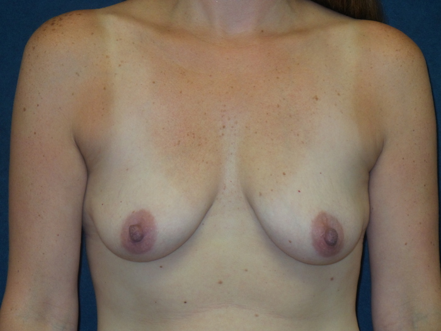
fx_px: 1796
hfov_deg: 14.0
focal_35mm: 141
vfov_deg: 10.5
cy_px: 166
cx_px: 220
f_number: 4.2
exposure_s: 1/50
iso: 320
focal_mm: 25.2
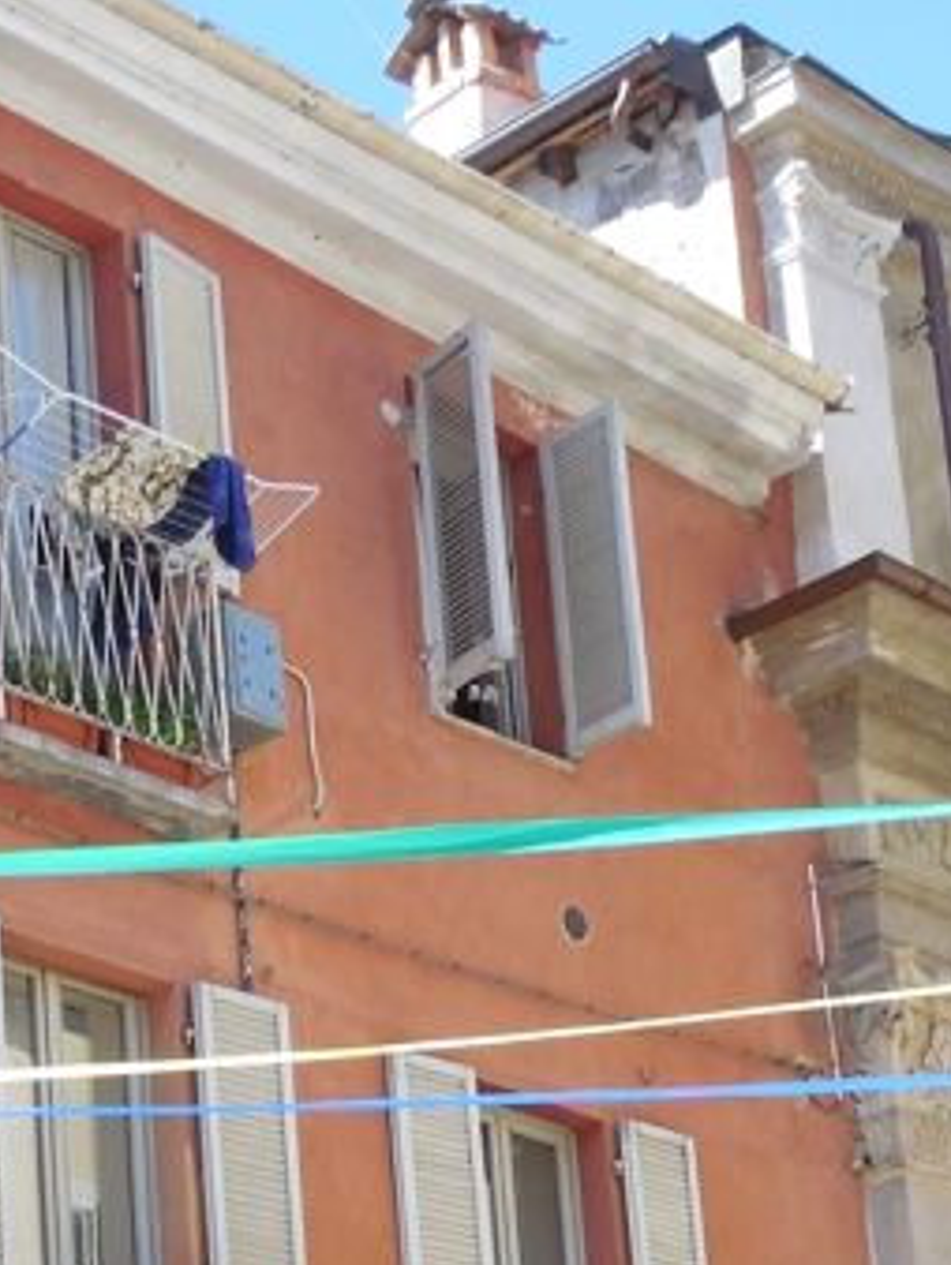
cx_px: 135
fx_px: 3768
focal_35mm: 103
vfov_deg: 18.0
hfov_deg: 14.3
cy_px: 1553
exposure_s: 1/250
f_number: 3.4
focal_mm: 6.1
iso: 125
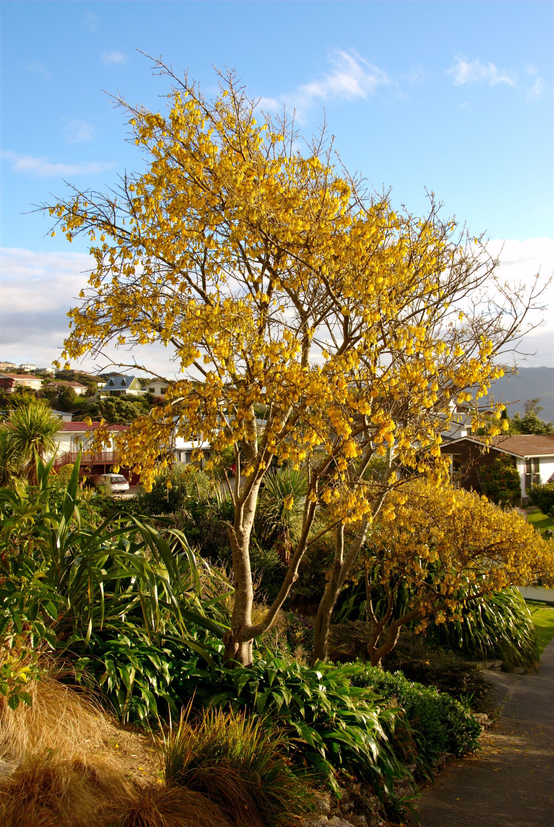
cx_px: 277
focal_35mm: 39
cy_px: 414
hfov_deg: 34.3
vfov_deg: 49.5
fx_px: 897
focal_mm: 26
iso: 100
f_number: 6.3
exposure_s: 1/160
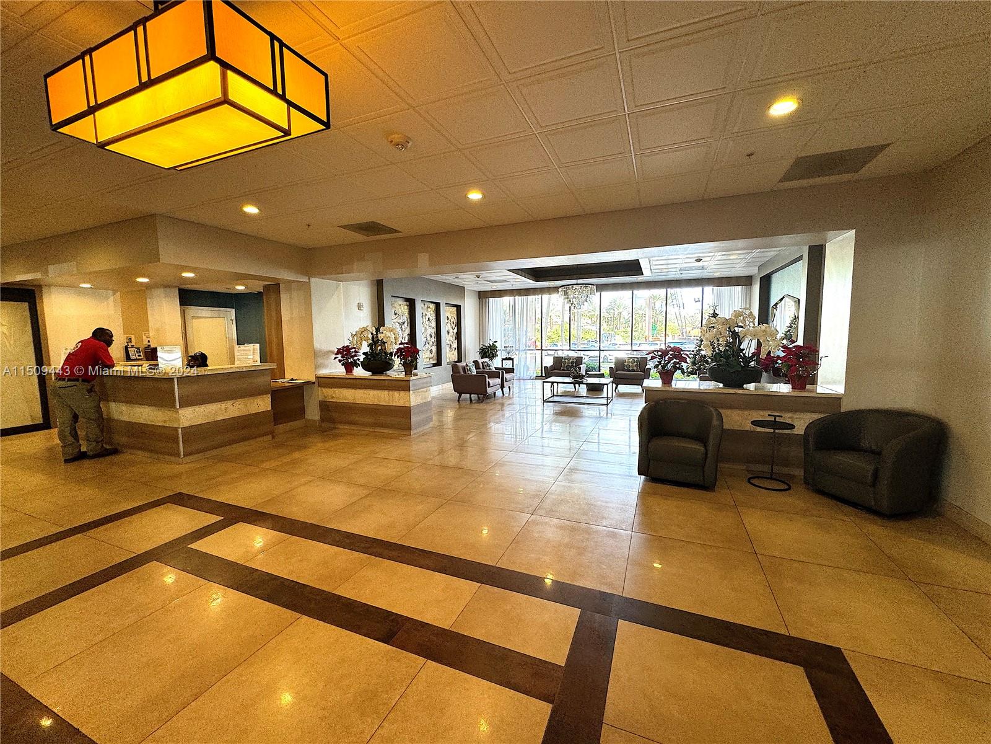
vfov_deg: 85.7
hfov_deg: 102.1
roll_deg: -0.2
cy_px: 372
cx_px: 496
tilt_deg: -6.4
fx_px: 401
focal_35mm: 14
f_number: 2.2
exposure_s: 1/120
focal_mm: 2.22
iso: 160
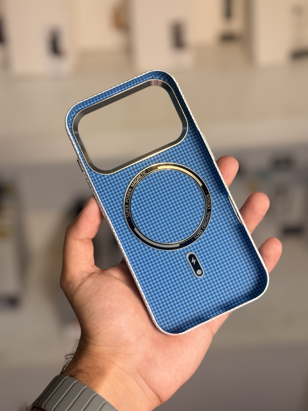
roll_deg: +1.1
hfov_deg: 30.3
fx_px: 569
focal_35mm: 48
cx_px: 154
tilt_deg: -34.4
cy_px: 206
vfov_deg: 39.7
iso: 50
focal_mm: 6.76
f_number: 1.78
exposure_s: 1/201
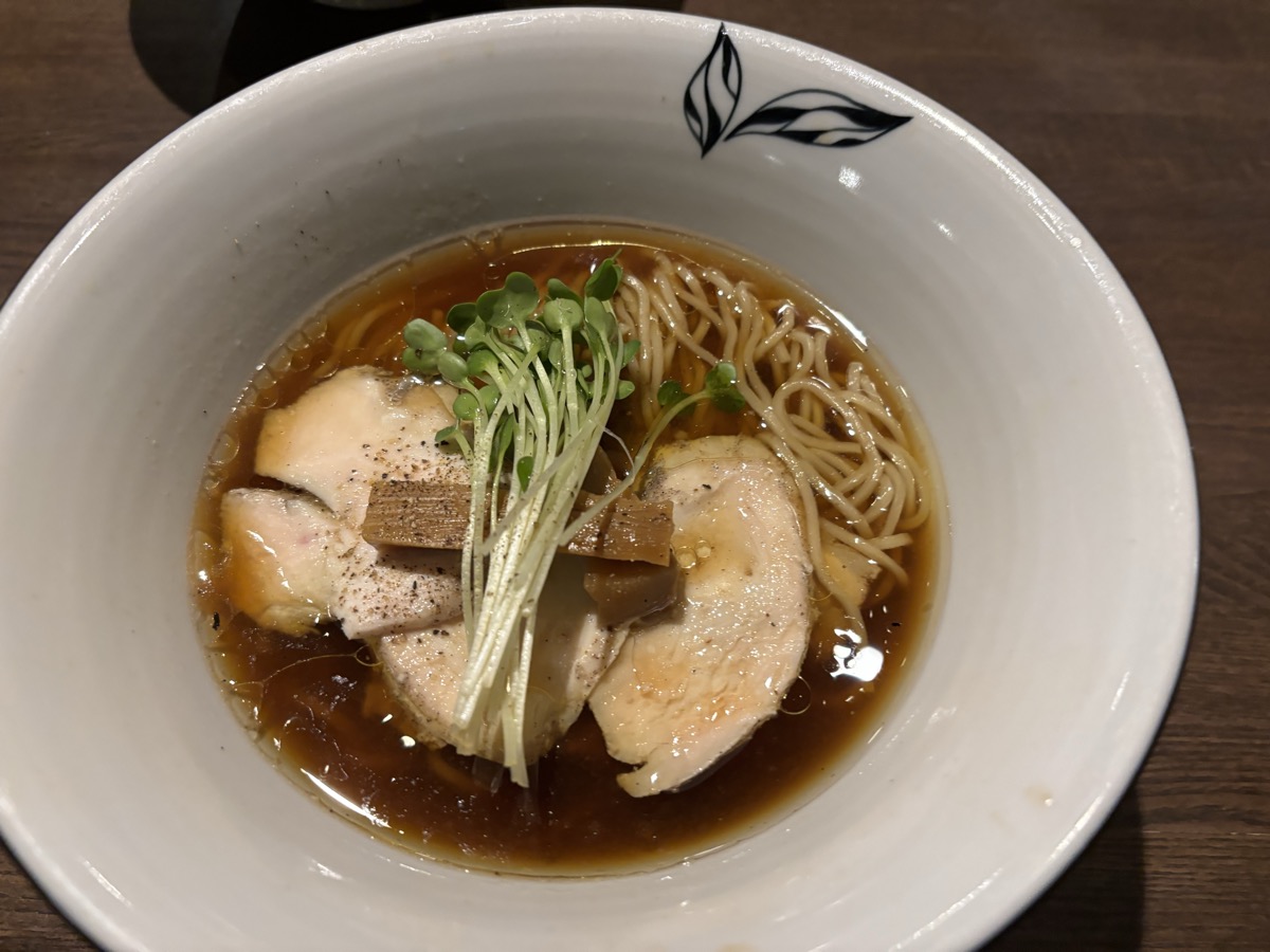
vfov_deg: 53.1
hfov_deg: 67.3
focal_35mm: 26
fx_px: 954
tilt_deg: -59.2
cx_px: 635
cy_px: 476
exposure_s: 1/60
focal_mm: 5.96
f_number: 1.6
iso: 400
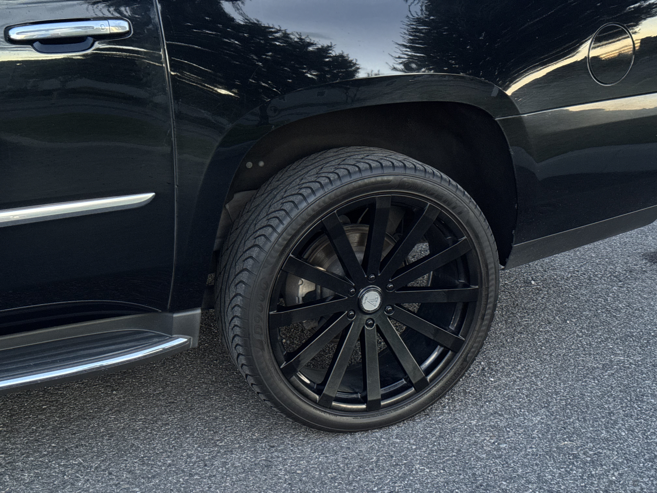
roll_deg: -3.2
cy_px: 246
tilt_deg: -18.4
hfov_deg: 39.7
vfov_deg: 30.3
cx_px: 328
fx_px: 911
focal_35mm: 48
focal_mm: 6.76
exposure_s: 1/38
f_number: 1.78
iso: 500
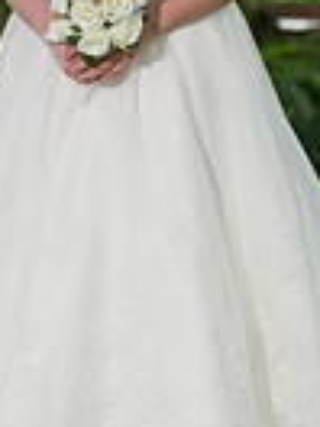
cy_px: 39
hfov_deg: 3.8
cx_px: 160
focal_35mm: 393
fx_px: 4844
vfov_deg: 5.0
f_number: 3.5
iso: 500
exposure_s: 1/400
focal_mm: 120
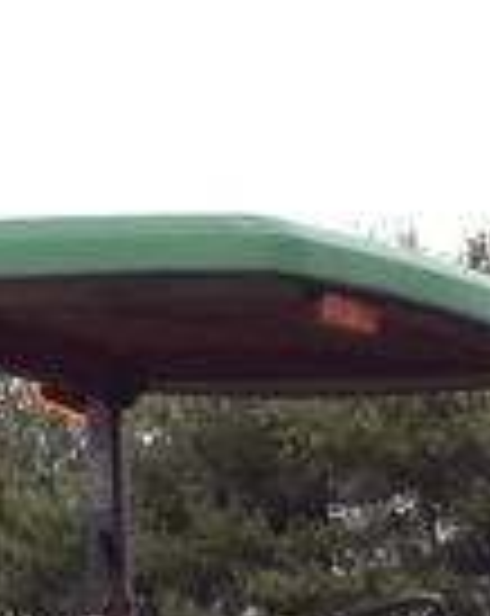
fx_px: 2474
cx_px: 423
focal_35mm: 136
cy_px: 913
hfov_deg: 11.3
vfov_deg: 13.4
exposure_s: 1/130
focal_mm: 4.28
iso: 50
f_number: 2.4
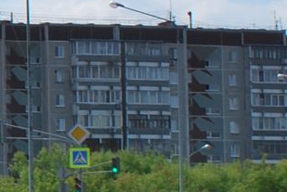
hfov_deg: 6.6
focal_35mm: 282
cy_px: 84
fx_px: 2249
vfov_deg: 4.9
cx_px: -565
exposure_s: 1/320
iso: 100
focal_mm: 25
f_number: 9
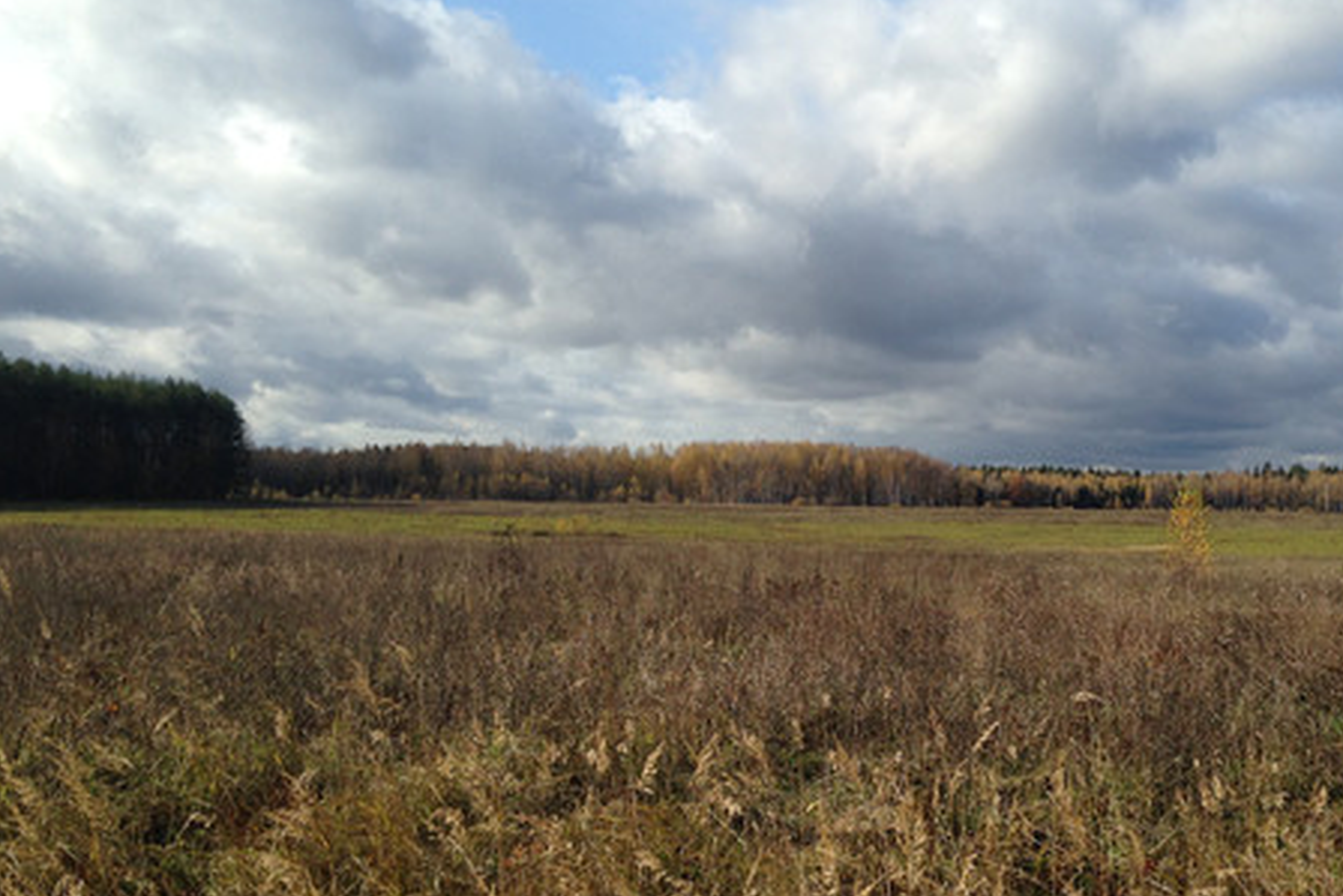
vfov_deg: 27.5
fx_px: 1828
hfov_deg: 39.9
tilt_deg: +0.5
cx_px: 881
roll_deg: -1.2
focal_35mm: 49
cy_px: 470
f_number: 2.4
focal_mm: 4.12
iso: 50
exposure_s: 1/1808
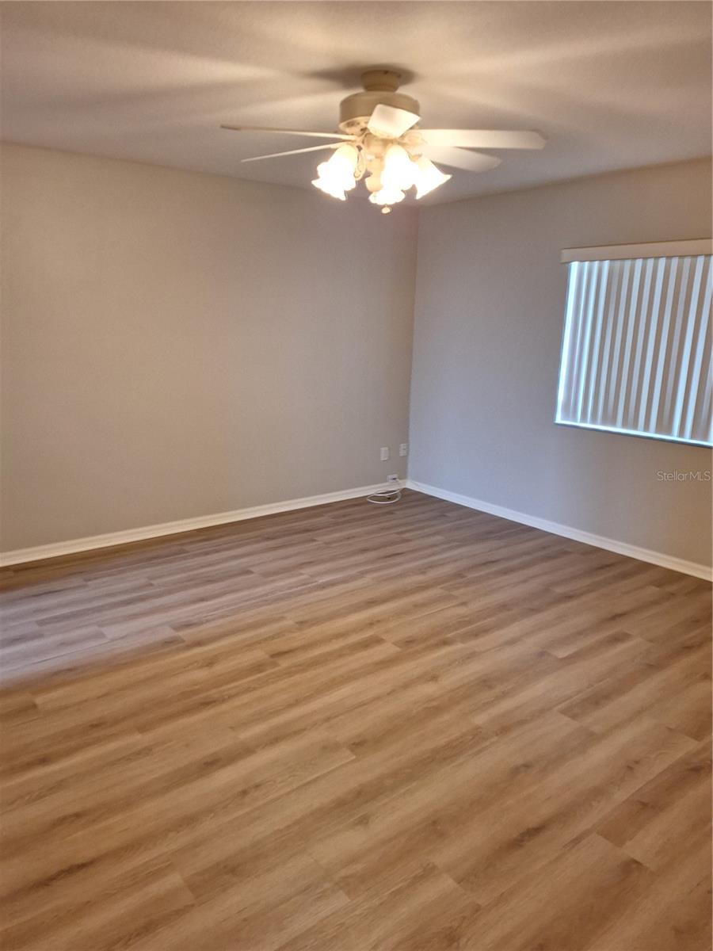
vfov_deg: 73.9
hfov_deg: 58.9
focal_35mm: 23
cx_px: 356
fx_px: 632
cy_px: 476
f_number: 1.8
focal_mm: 5.54
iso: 160
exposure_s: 1/40
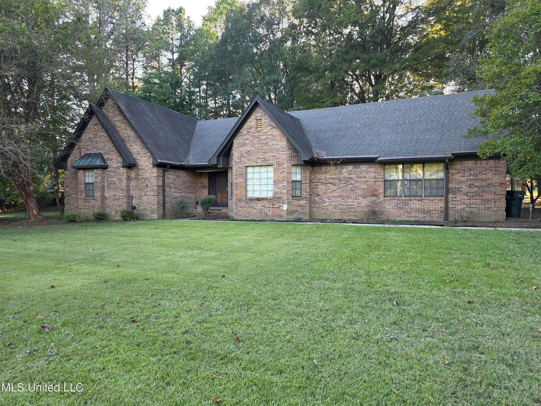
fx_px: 359
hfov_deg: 73.9
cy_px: 203
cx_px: 270
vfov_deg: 58.9
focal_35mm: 23
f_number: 1.7
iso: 80
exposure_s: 1/180
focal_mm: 6.3
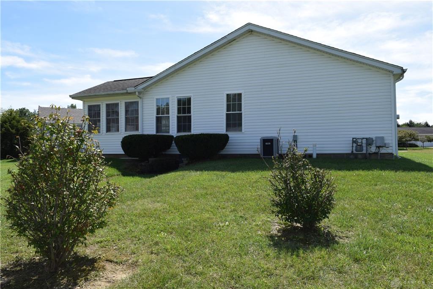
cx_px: 216
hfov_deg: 67.4
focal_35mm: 27
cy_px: 144
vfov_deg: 47.9
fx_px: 325
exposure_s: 1/200
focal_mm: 18
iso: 100
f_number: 9
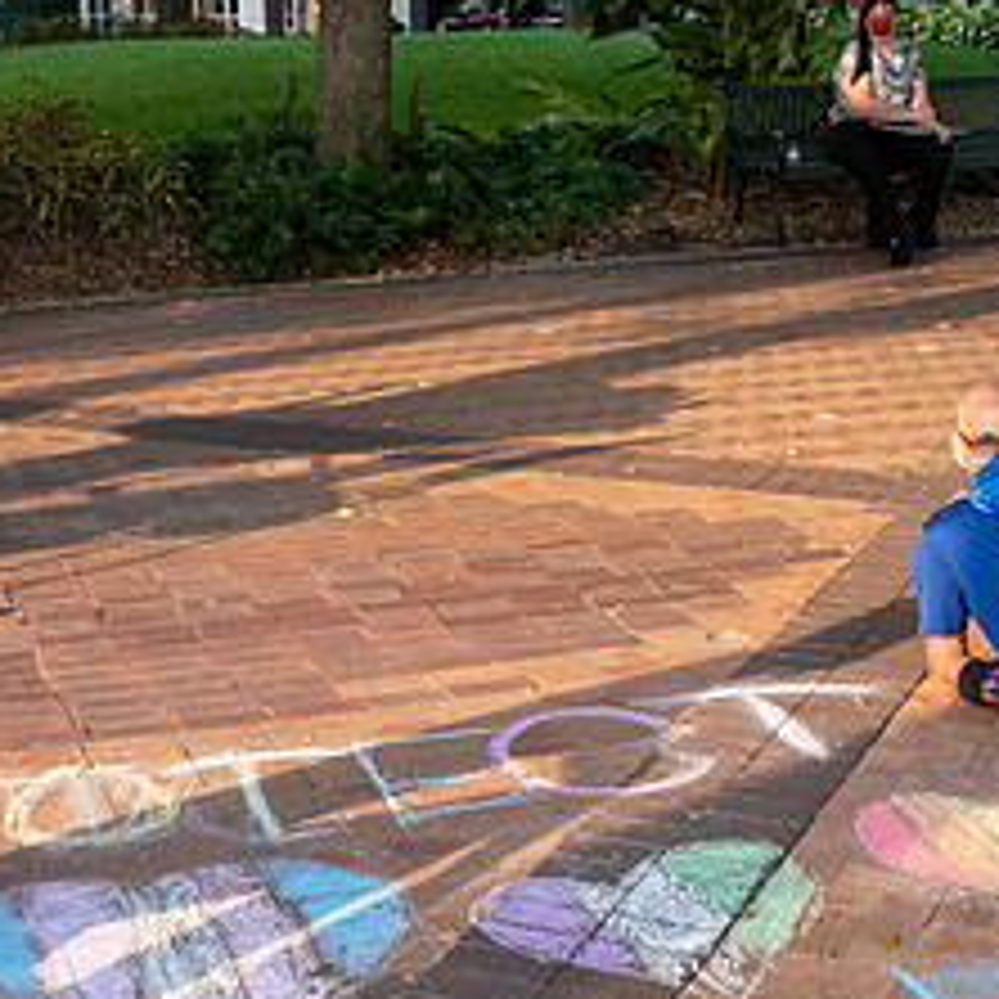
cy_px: 857
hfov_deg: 28.5
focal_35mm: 60
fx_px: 1959
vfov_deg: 27.8
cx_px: 392
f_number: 8
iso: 400
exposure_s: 1/80
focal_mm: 18
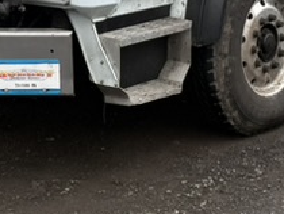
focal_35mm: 117
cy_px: -92
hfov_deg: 16.7
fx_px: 961
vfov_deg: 12.2
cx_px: 231
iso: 80
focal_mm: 6.76
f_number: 1.78
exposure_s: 1/788
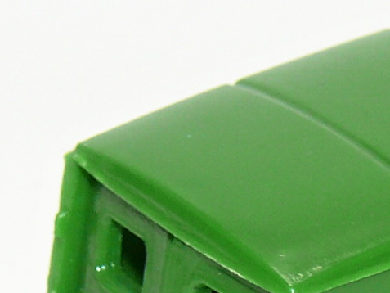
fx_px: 5443
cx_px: 477
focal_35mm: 483
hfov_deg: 4.1
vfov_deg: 3.1
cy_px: 327
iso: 100
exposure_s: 1/30
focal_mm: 17.2
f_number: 4
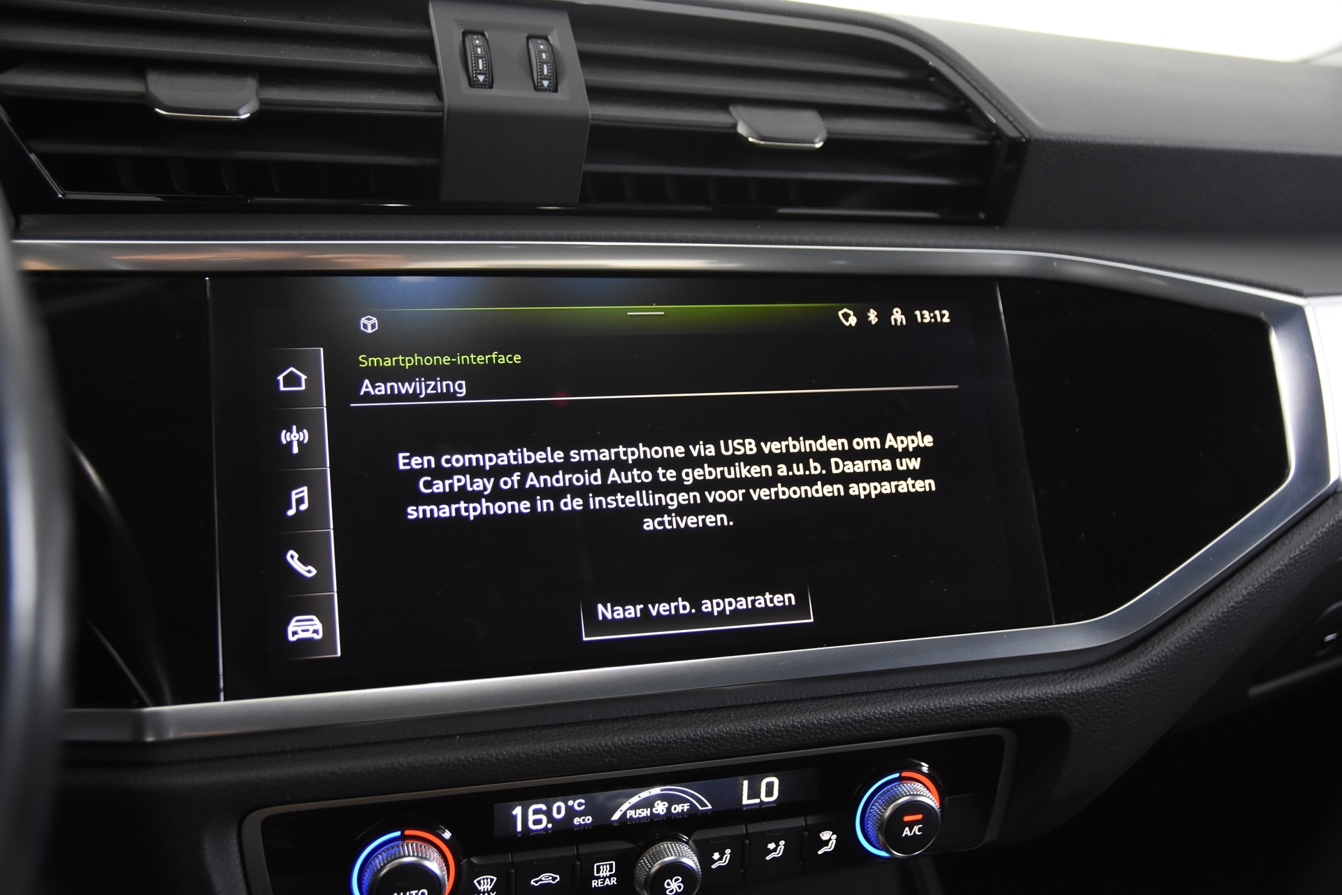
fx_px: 1454
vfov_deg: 34.2
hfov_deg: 49.6
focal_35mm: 39
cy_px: 448
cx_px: 671
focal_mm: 26
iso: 1800
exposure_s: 1/40
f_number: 3.2
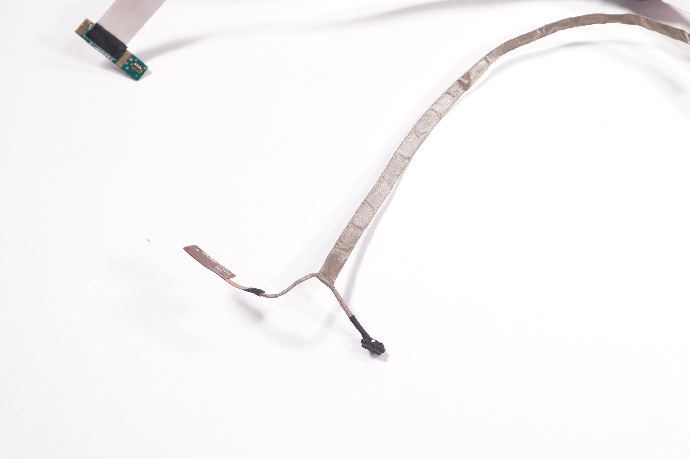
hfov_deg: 33.1
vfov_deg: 22.5
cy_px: 146
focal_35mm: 60
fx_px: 1149
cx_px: 468
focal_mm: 28
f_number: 5.6
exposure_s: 1/100
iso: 500
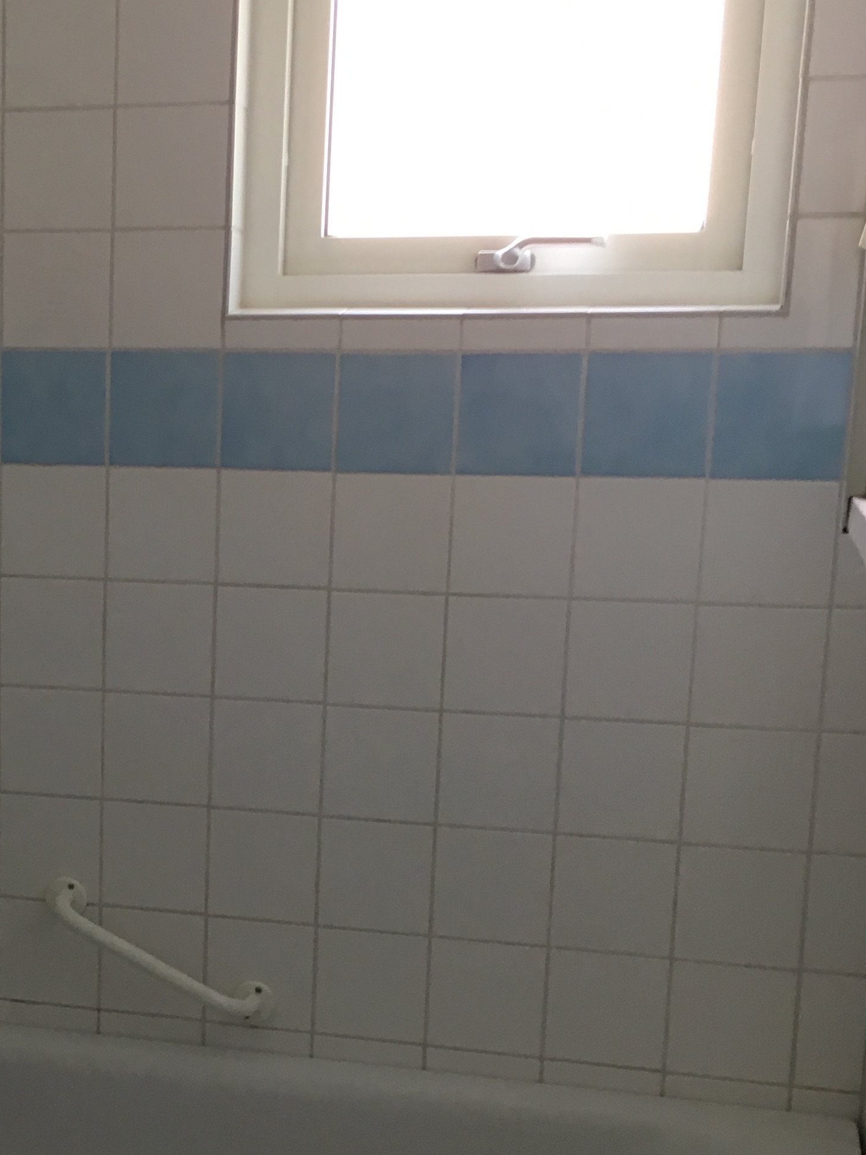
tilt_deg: -10.3
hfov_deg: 23.2
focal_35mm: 61
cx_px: 39
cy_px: 792
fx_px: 2035
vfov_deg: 31.4
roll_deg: +0.3
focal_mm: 4.15
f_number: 2.2
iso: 80
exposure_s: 1/33
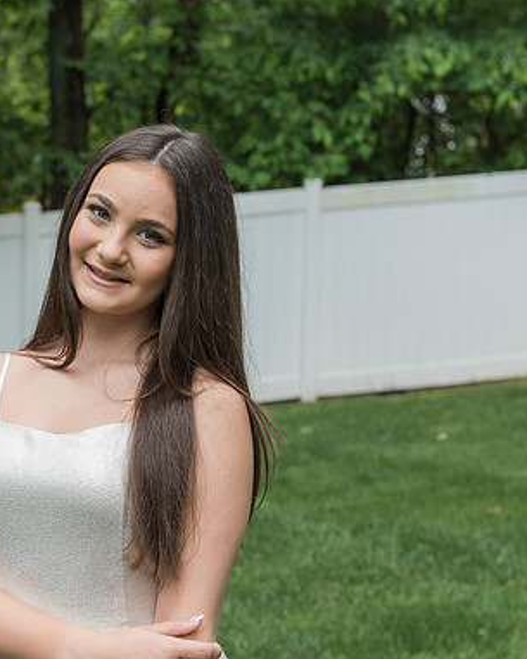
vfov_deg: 20.6
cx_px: 131
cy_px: 332
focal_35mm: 93
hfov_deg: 16.5
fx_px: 1812
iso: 250
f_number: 5.6
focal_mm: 60
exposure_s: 1/160
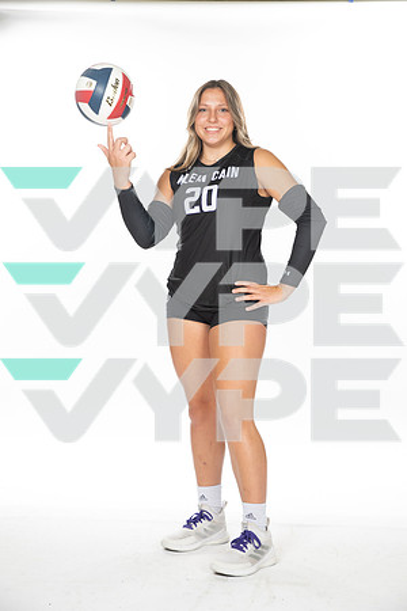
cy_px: 306
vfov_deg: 34.5
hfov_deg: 23.4
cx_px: 204
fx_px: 984
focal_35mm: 58
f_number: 7.1
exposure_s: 1/320
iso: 800
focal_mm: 58
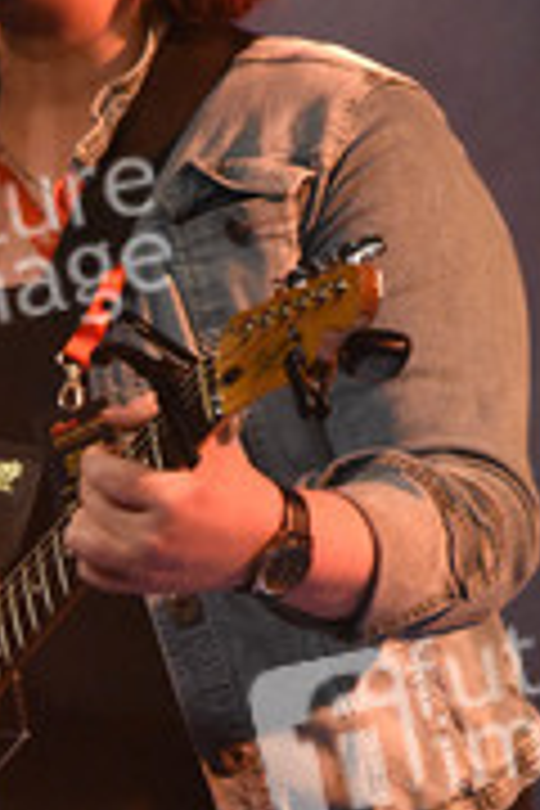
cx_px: 72
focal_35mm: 466
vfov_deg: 4.4
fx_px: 10484
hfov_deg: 2.9
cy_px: 490
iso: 8000
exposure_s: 1/160
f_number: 6.3
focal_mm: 140
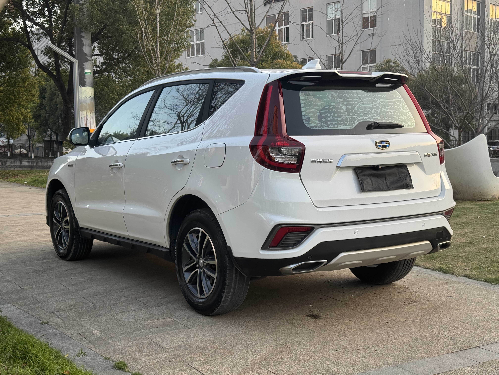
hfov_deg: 39.7
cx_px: 250
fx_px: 692
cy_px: 188
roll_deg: +0.7
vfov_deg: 30.3
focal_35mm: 48
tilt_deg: -3.3
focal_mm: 6.76
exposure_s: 1/325
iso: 64
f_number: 1.78
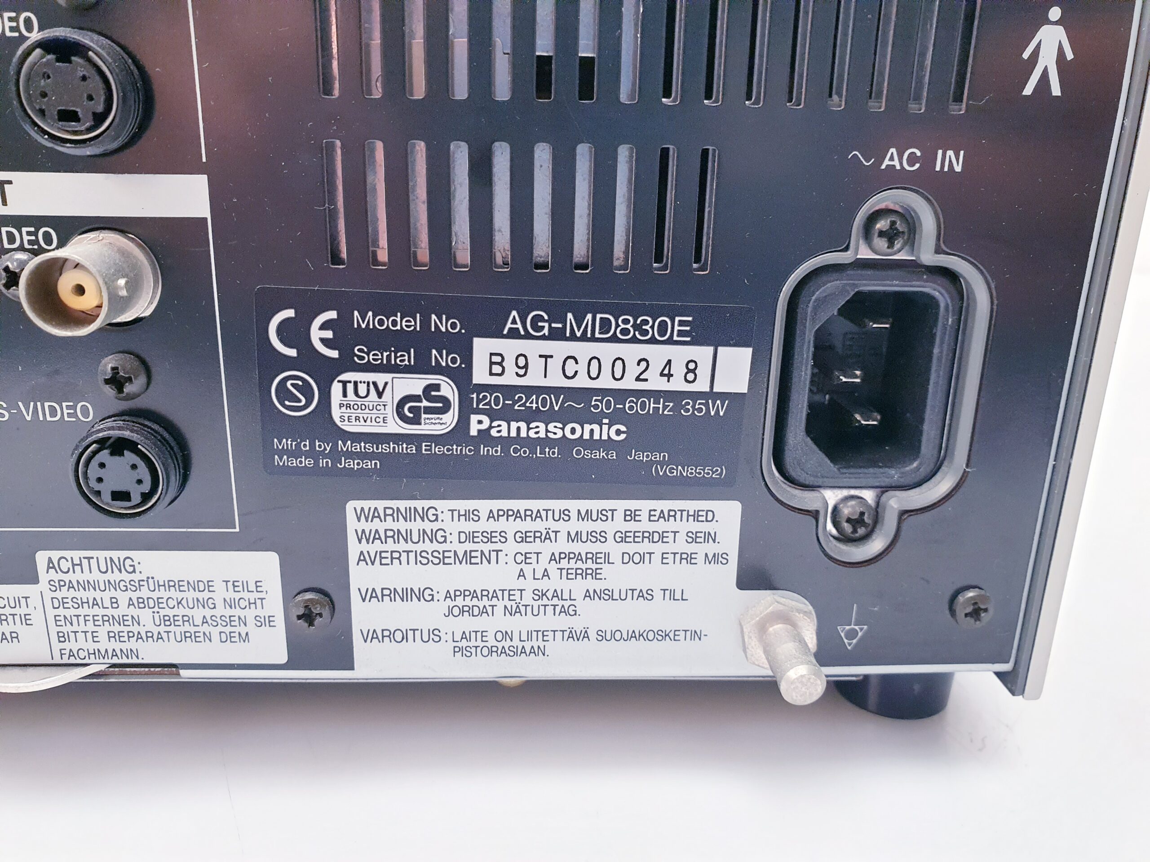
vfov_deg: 53.1
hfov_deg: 67.3
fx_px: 864
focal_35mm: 26
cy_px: 431
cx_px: 575
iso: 250
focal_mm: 4.3
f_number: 2.4
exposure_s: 1/50
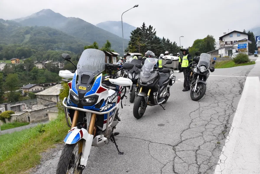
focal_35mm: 27
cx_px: 130
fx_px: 195
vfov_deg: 48.0
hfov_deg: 67.3
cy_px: 87
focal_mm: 18
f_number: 8
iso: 800
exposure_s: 1/250
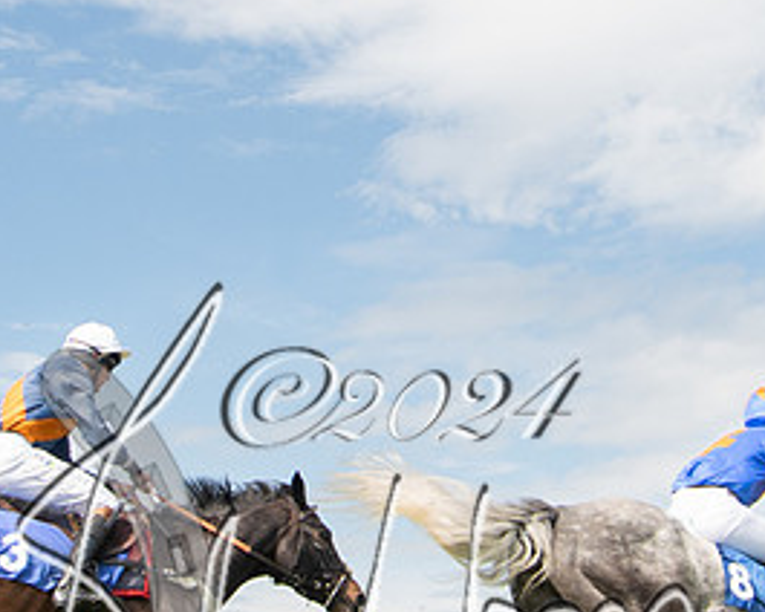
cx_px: 391
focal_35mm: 77
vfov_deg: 19.9
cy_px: 255
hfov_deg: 24.7
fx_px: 1743
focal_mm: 20
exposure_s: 1/1100
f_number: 8
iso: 800
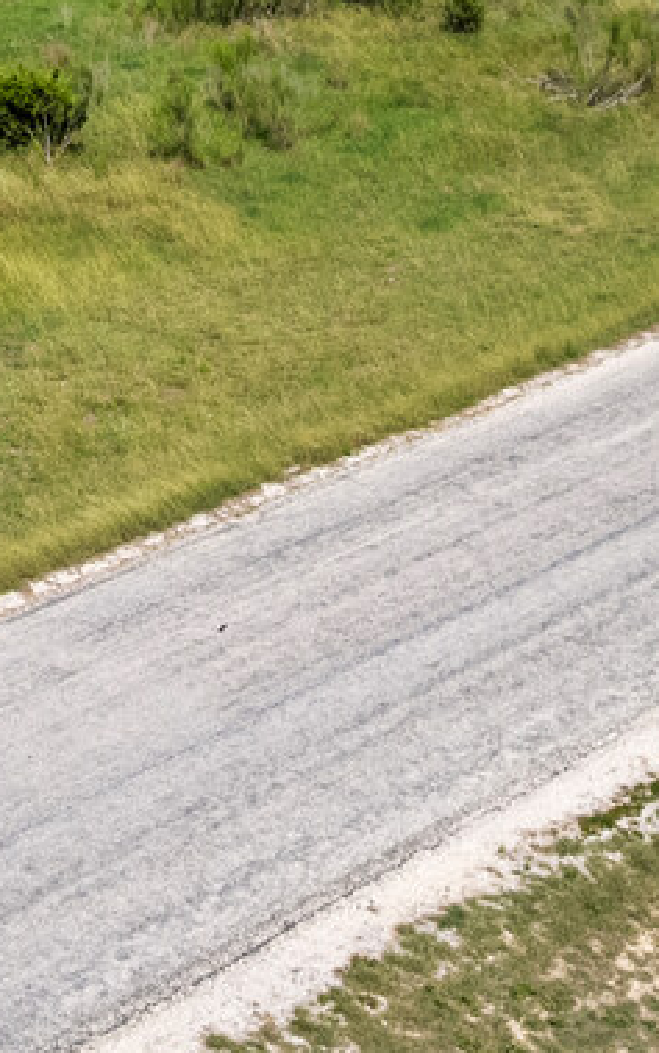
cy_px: -217
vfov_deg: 20.2
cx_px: -633
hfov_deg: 12.2
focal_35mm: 96
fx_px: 2758
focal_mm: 8.38
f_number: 2.8
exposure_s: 1/1000
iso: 100
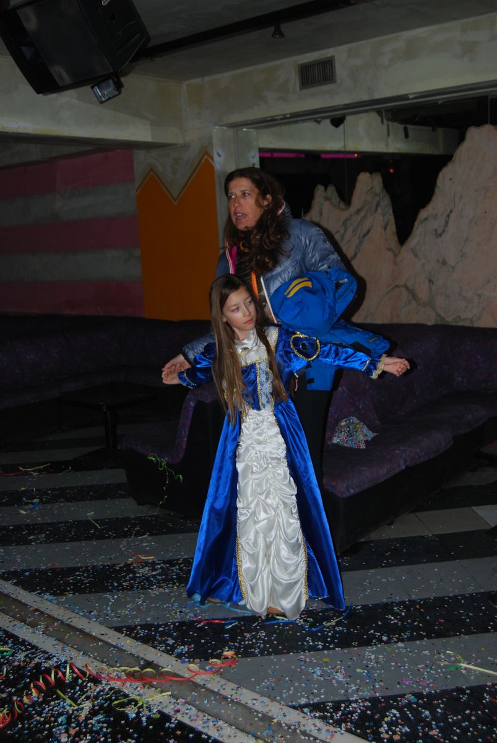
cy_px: 372
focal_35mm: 36
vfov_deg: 53.1
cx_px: 248
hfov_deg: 37.0
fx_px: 744
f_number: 4
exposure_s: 1/60
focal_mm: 24
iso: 200
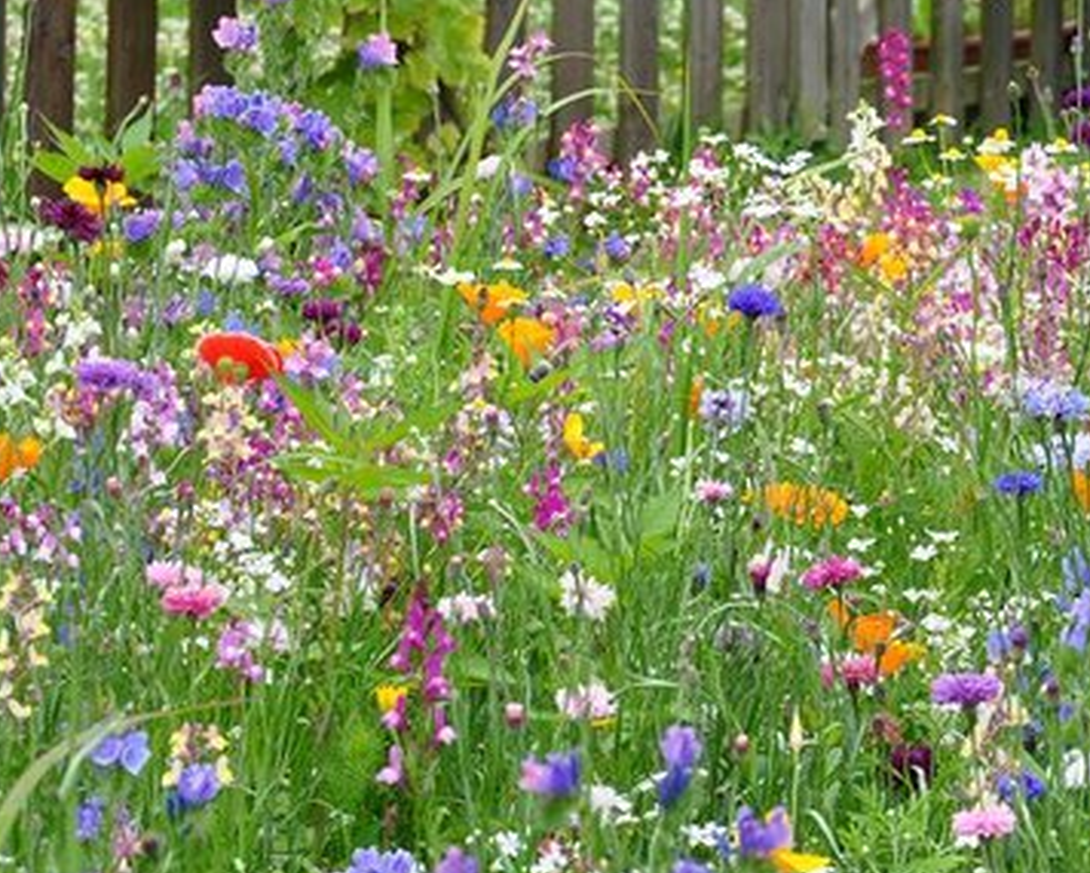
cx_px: 811
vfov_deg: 7.0
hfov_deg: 8.7
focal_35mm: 222
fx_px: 7163
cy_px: 141
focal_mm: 75
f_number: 9
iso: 200
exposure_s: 1/160
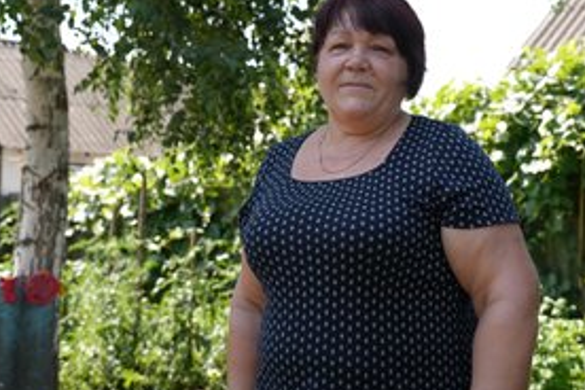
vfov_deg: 23.4
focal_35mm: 58
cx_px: 322
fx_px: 942
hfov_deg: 34.5
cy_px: 160
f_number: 4
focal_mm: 40
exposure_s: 1/160
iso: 2500
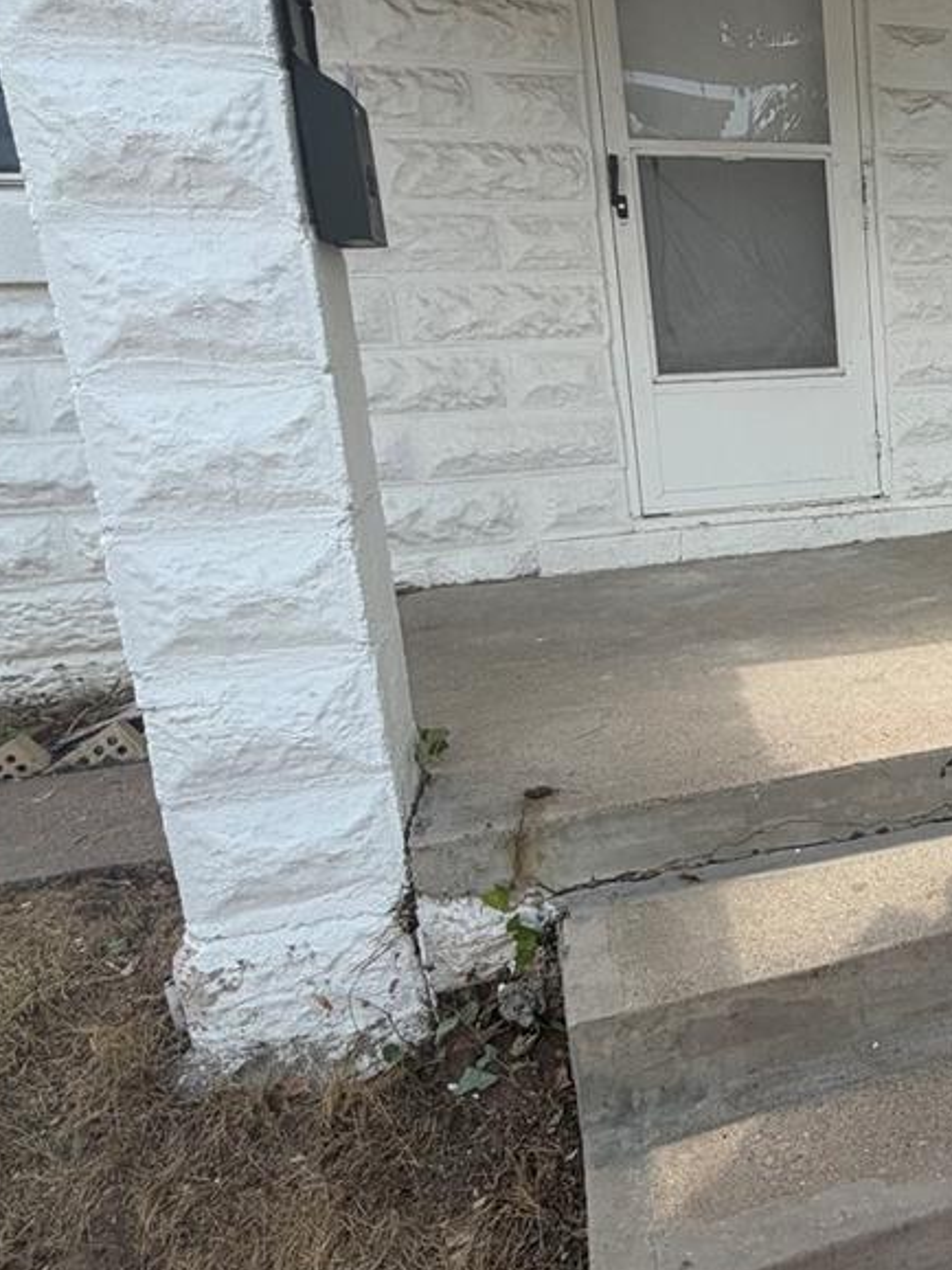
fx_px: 1064
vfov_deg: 61.5
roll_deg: +1.4
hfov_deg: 41.5
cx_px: 967
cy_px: 568
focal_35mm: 29
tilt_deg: -12.0
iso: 50
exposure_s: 1/502
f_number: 2.2
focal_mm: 2.22
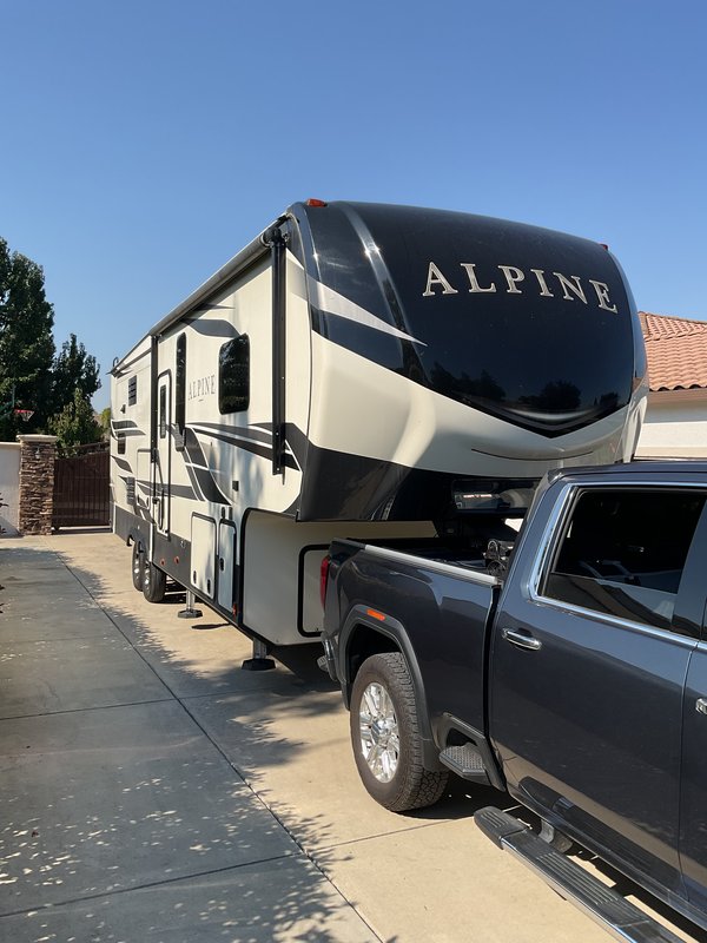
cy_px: 472
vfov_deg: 61.7
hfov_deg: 48.2
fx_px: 790
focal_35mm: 29
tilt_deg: +0.9
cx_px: 354
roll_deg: -3.5
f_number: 1.8
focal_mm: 3
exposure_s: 1/1912
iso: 16
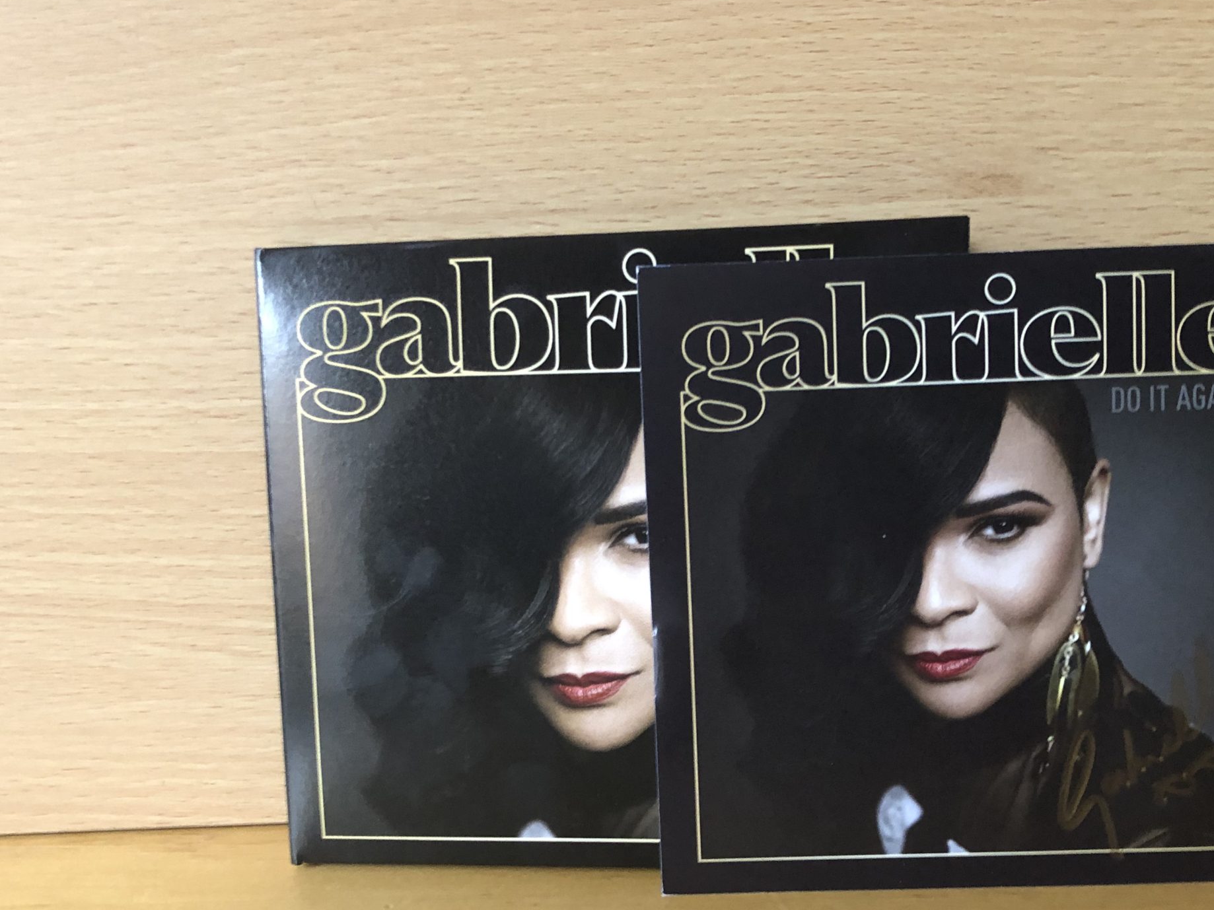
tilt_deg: -15.1
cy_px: 593
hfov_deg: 47.4
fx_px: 1368
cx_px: 761
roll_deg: -1.1
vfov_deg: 36.5
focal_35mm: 39
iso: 100
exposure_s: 1/8
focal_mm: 3.99
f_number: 1.8
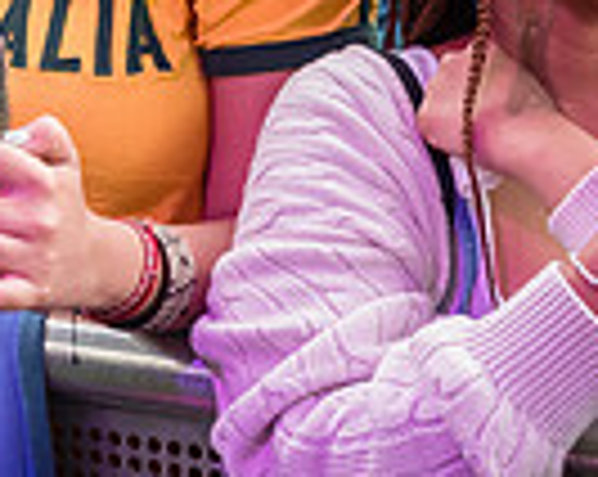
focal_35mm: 127
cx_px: -49
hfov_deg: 14.8
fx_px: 2244
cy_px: -182
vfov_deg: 11.7
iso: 2000
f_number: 4.5
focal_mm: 31
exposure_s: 1/500
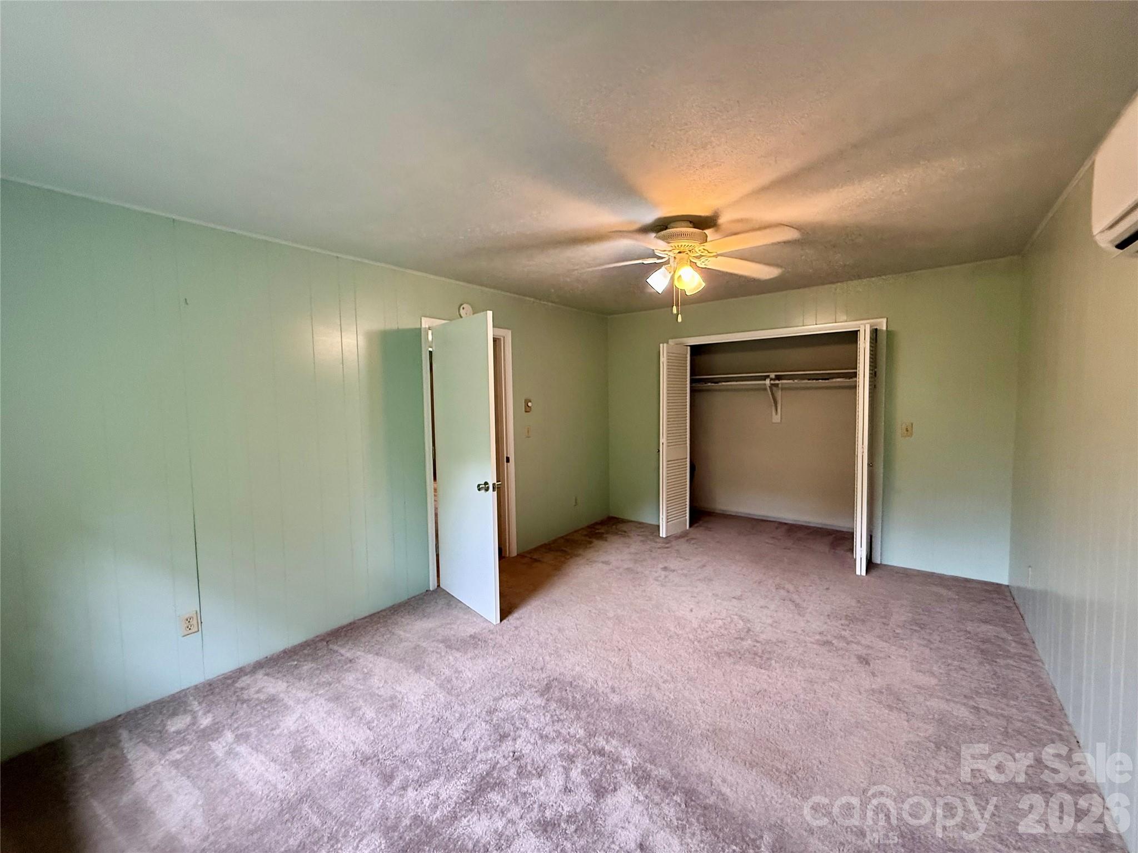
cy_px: 426
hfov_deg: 102.1
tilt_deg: -3.3
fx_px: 460
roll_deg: +1.3
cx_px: 569
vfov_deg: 85.7
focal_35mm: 14
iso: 400
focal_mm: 2.22
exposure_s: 1/64
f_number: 2.2
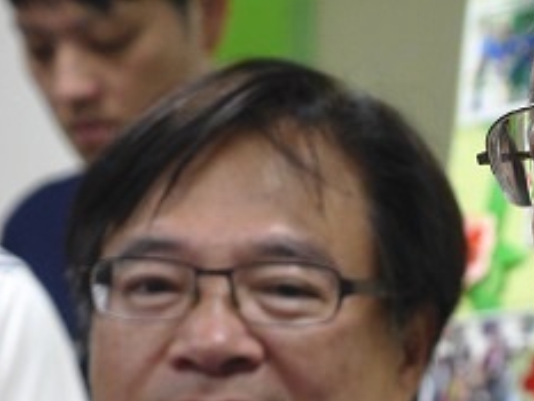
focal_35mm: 255
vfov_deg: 5.8
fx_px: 3936
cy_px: 361
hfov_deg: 7.7
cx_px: 548
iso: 400
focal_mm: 35
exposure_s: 1/80
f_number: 2.8
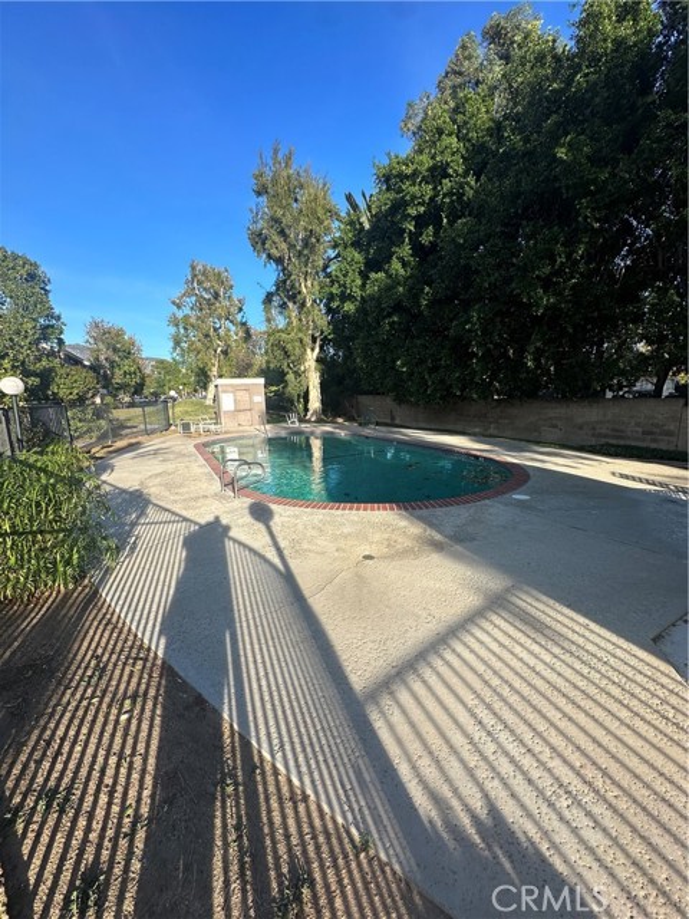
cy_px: 460
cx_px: 344
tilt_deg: -10.2
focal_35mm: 14
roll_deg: +1.2
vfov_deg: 102.1
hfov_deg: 85.7
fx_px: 372
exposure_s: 1/807
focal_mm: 2.22
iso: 40
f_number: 2.2
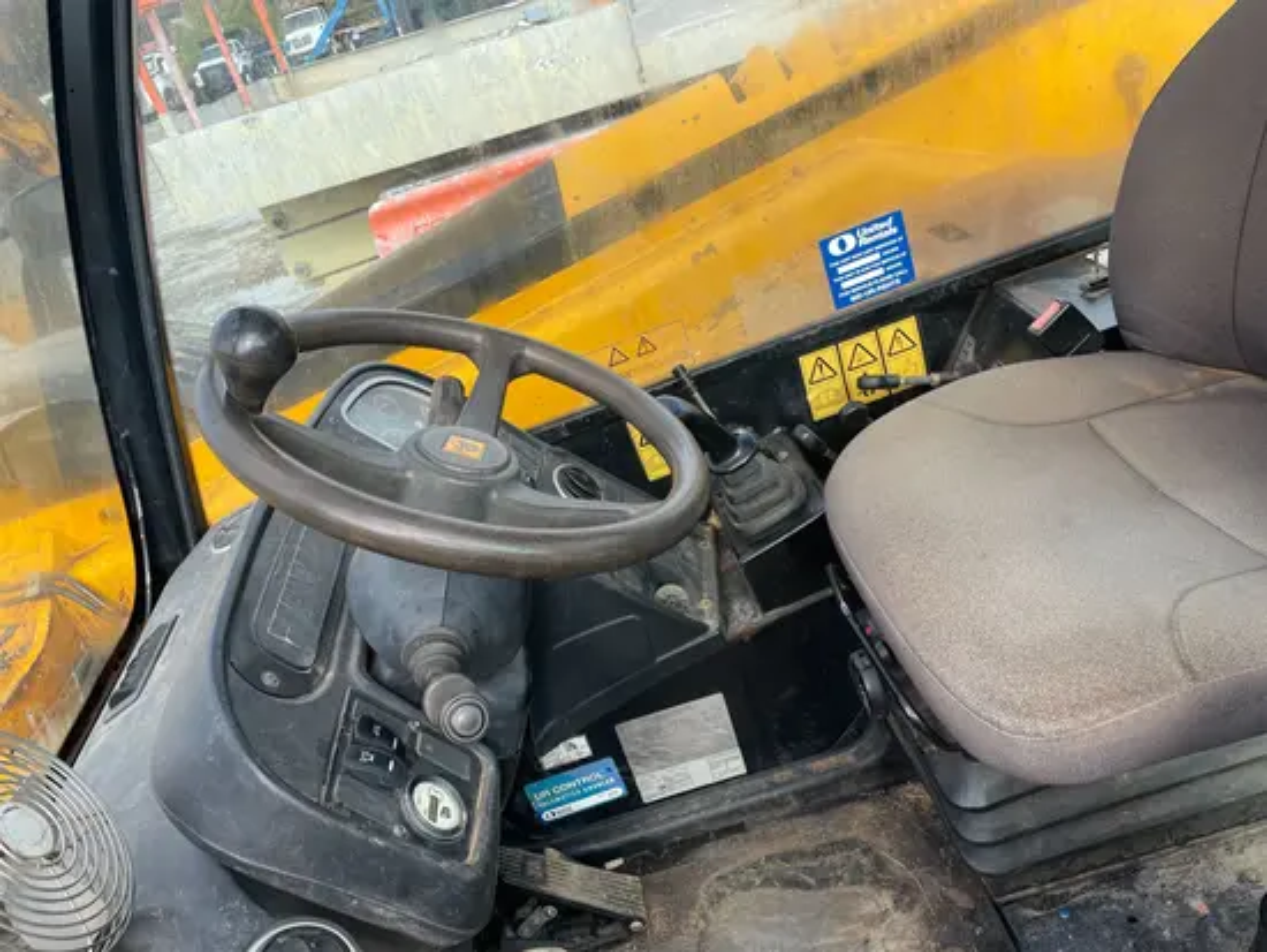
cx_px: 634
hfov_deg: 67.3
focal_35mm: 26
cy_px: 476
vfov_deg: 53.1
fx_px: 952
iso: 50
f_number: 1.6
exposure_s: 1/836
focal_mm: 4.2
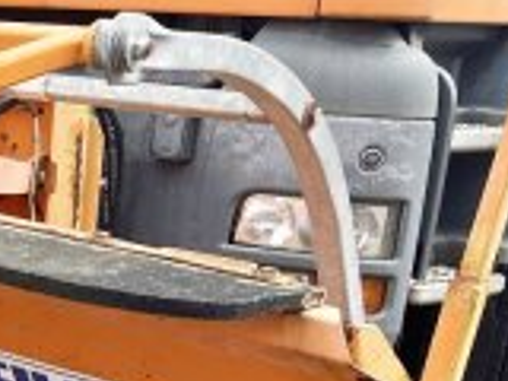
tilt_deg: -18.5
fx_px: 1526
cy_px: 448
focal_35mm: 104
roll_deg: -1.0
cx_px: -286
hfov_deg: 16.9
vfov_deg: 13.8
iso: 50
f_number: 1.5
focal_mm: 5.7
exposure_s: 1/1224
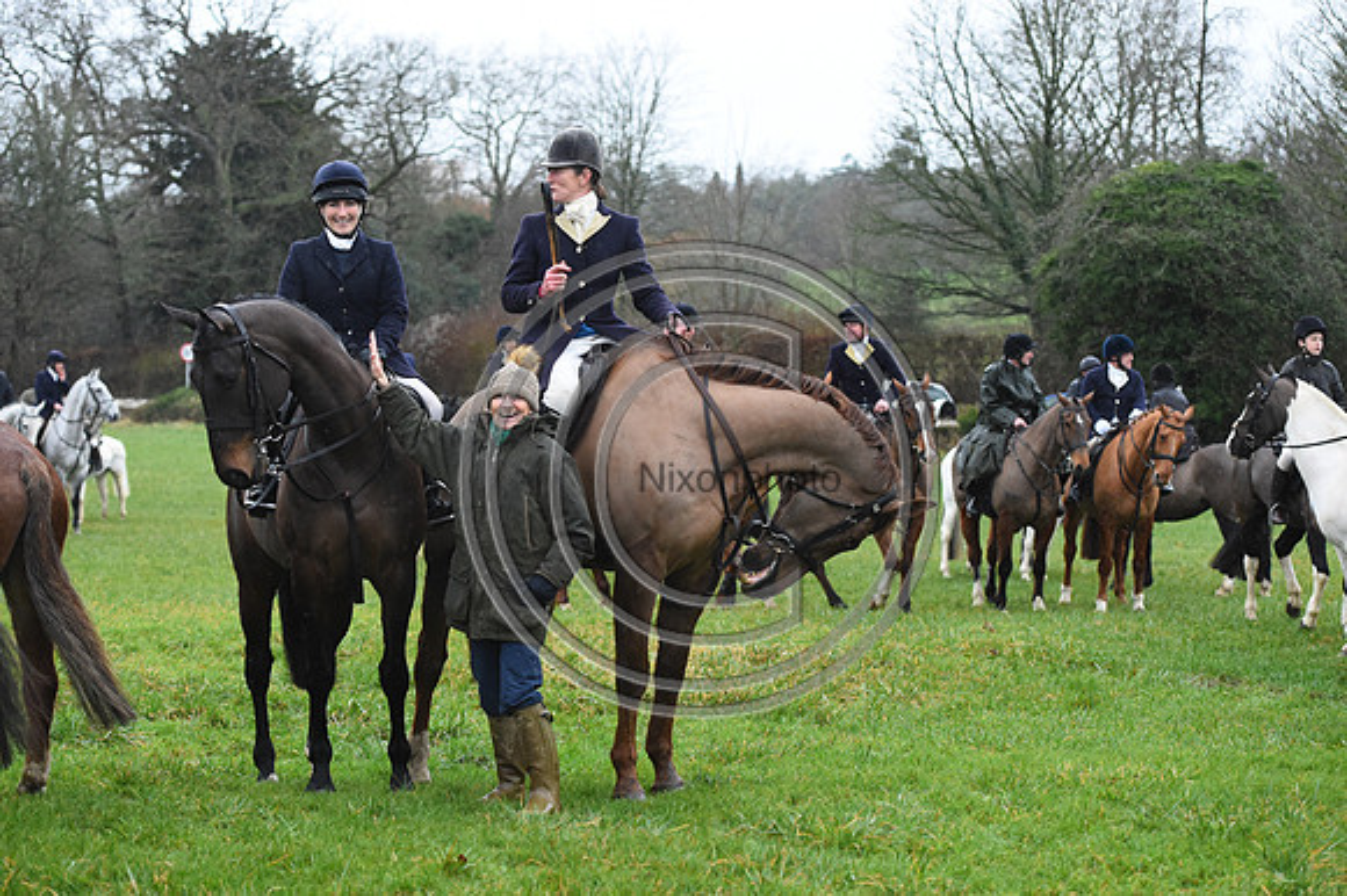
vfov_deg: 19.4
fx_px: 2618
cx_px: 674
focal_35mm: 70
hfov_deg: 28.9
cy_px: 448
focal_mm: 70
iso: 4000
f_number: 3.5
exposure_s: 1/800
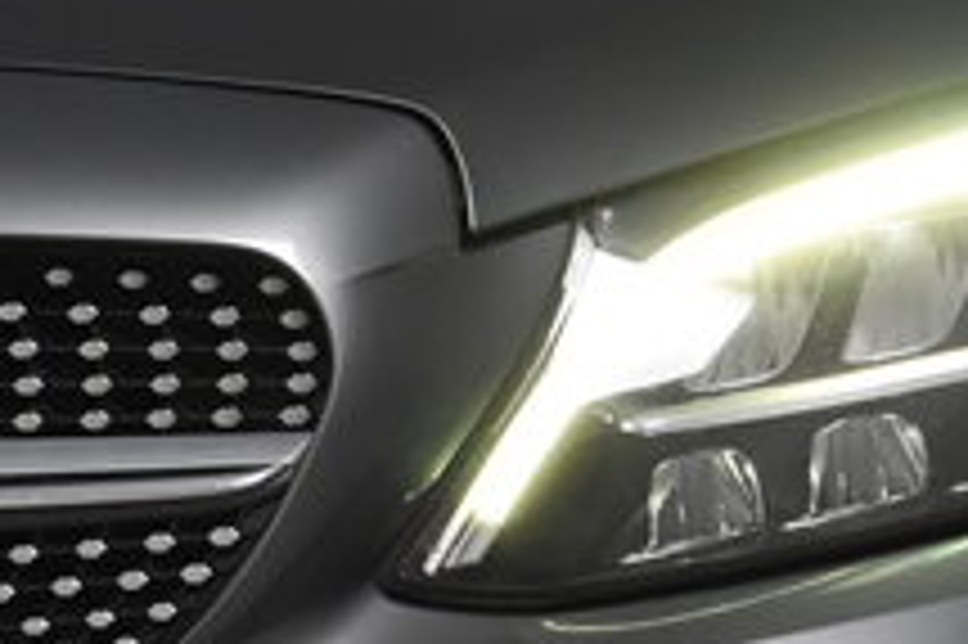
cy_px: 462
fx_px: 6529
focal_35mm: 243
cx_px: -36
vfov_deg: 5.6
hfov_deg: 8.4
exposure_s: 1/160
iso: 1600
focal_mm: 34
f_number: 6.3
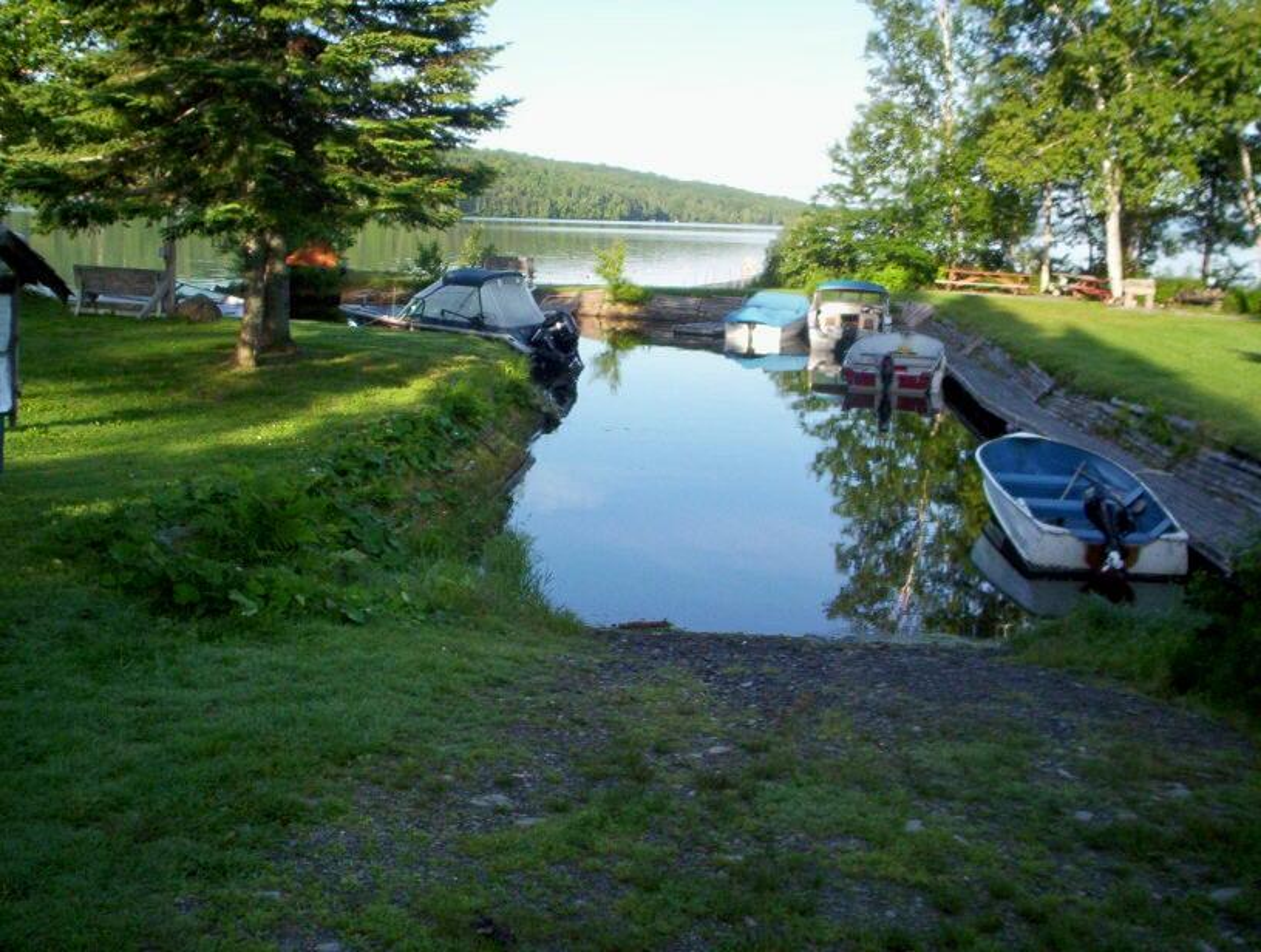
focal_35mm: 38
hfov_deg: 48.9
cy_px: 476
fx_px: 1388
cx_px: 630
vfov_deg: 37.9
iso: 100
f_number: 4.5
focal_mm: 4.99
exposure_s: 1/239
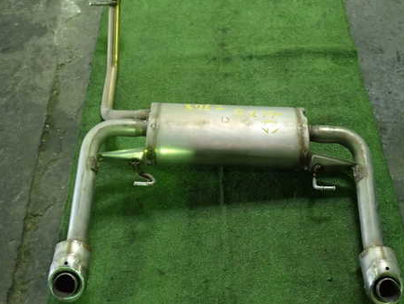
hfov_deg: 46.7
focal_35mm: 40
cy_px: 152
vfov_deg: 36.0
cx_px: 222
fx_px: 467
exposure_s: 1/30
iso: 640
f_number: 2.3
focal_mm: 5.4
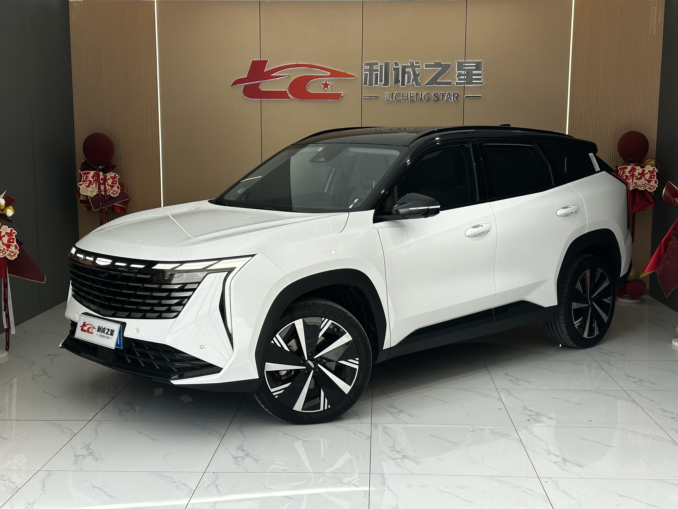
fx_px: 940
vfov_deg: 30.3
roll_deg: -0.5
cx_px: 339
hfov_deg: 39.7
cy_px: 254
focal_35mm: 48
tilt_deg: -6.6
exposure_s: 1/797
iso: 64
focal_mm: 6.86
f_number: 1.78
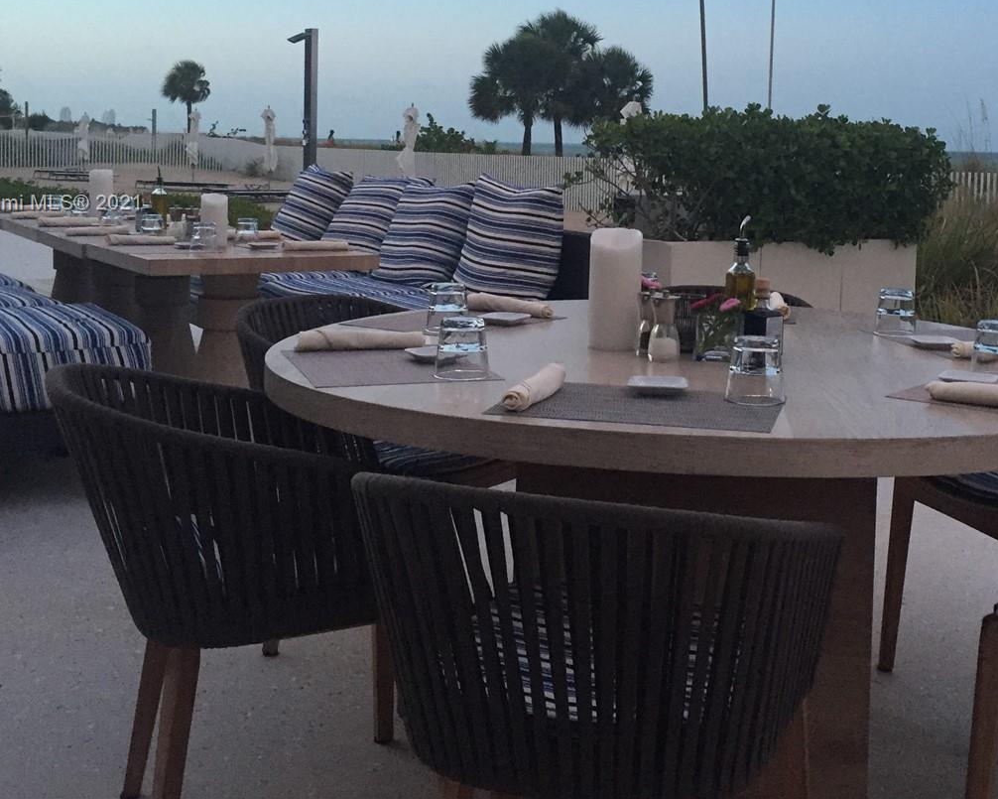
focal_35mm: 45
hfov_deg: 40.9
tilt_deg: -2.4
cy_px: 204
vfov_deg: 32.8
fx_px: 1329
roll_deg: -0.7
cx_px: 619
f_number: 2.2
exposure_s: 1/30
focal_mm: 4.15
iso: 160
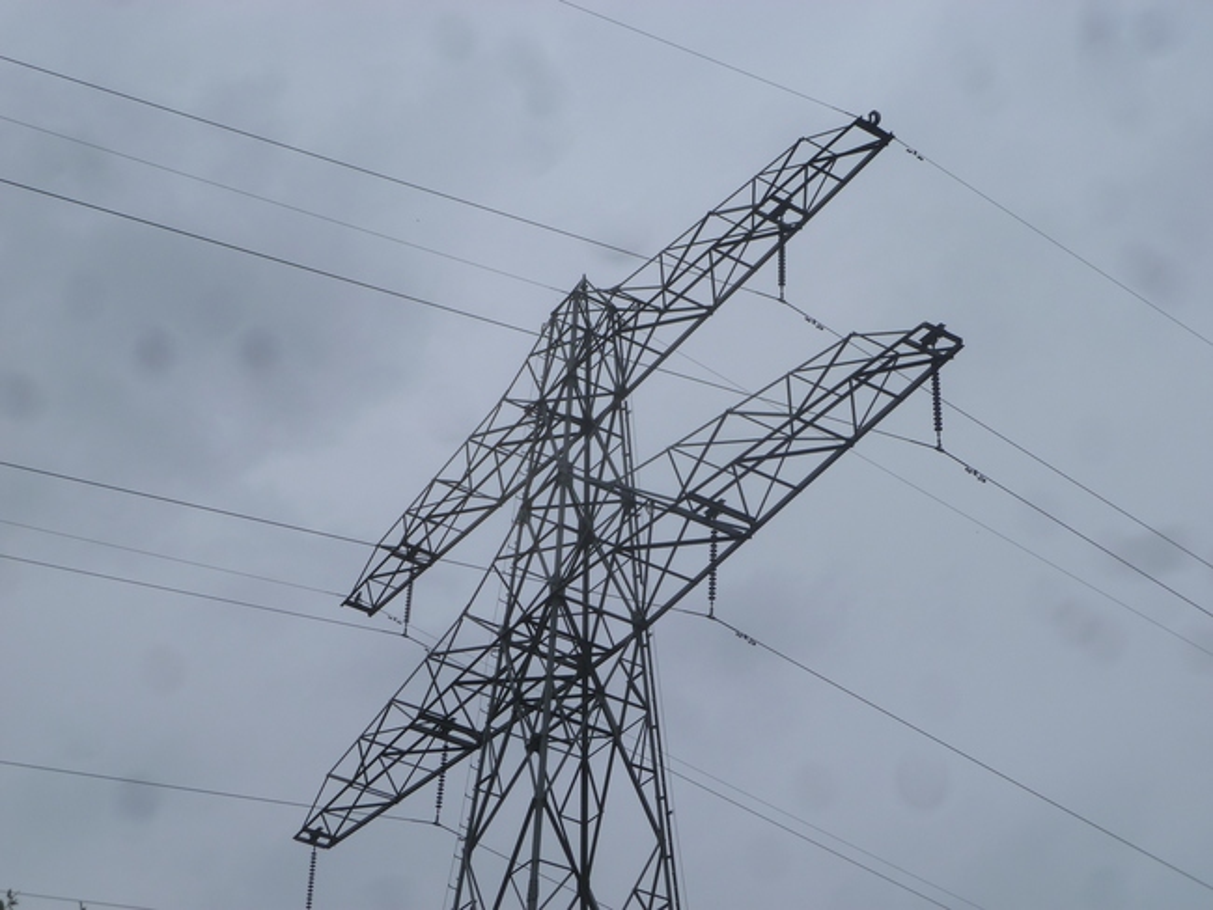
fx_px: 2138
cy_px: 455
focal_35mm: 61
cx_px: 606
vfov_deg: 24.0
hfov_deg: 31.7
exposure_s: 1/800
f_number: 4.1
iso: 80
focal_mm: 10.9
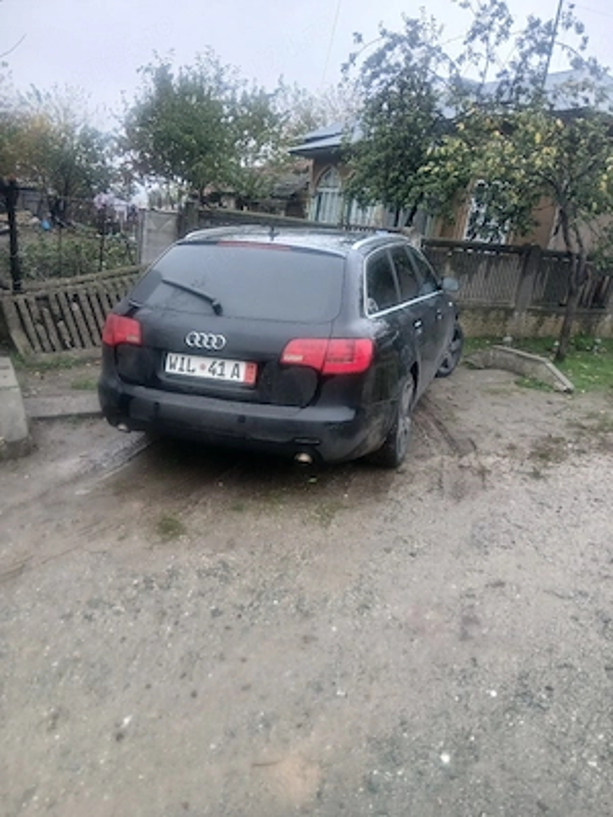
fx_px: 614
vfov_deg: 67.3
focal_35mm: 26
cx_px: 306
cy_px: 408
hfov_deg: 53.1
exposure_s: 1/50.3
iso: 50
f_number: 1.8
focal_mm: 3.98
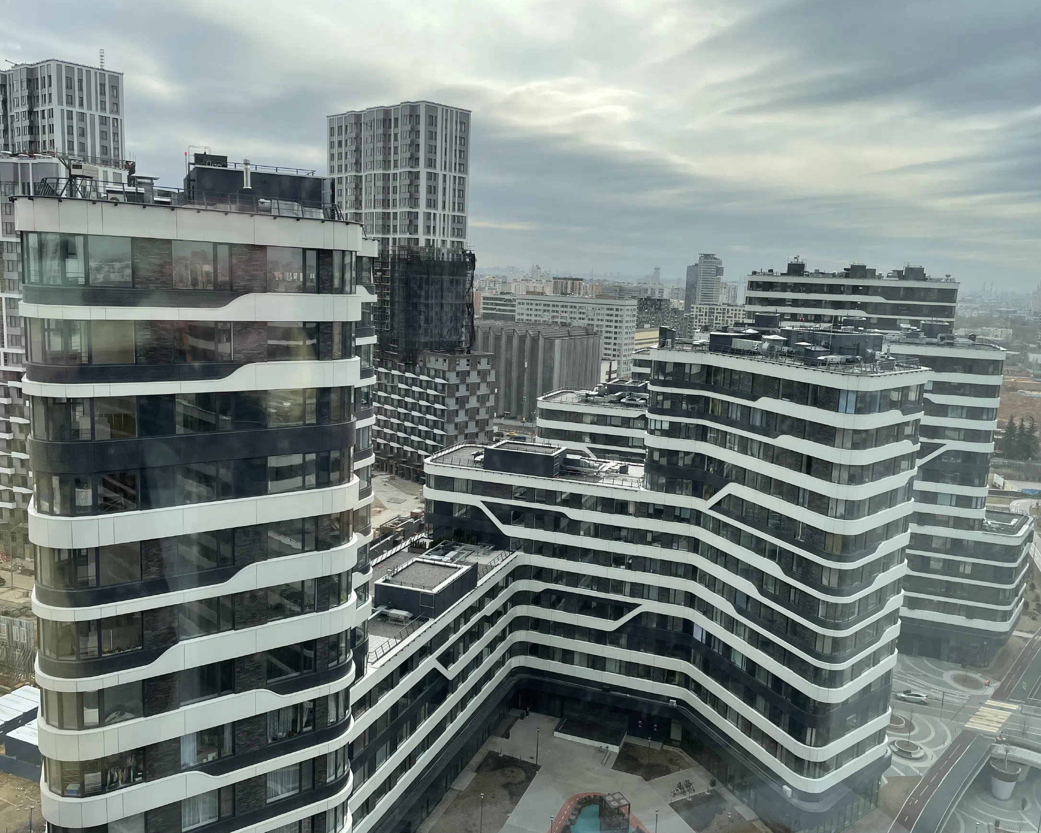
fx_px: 863
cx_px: 537
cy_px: 413
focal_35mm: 28
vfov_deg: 51.5
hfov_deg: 62.2
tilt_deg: -8.8
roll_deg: -2.6
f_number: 1.6
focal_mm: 4.2
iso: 32
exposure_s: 1/1795
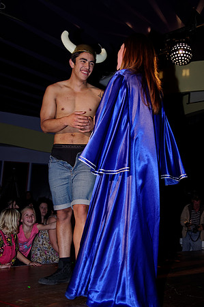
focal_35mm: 42
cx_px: 102
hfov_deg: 31.8
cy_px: 154
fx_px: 358
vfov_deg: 46.4
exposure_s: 1/180
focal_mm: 28.13
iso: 200
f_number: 2.8
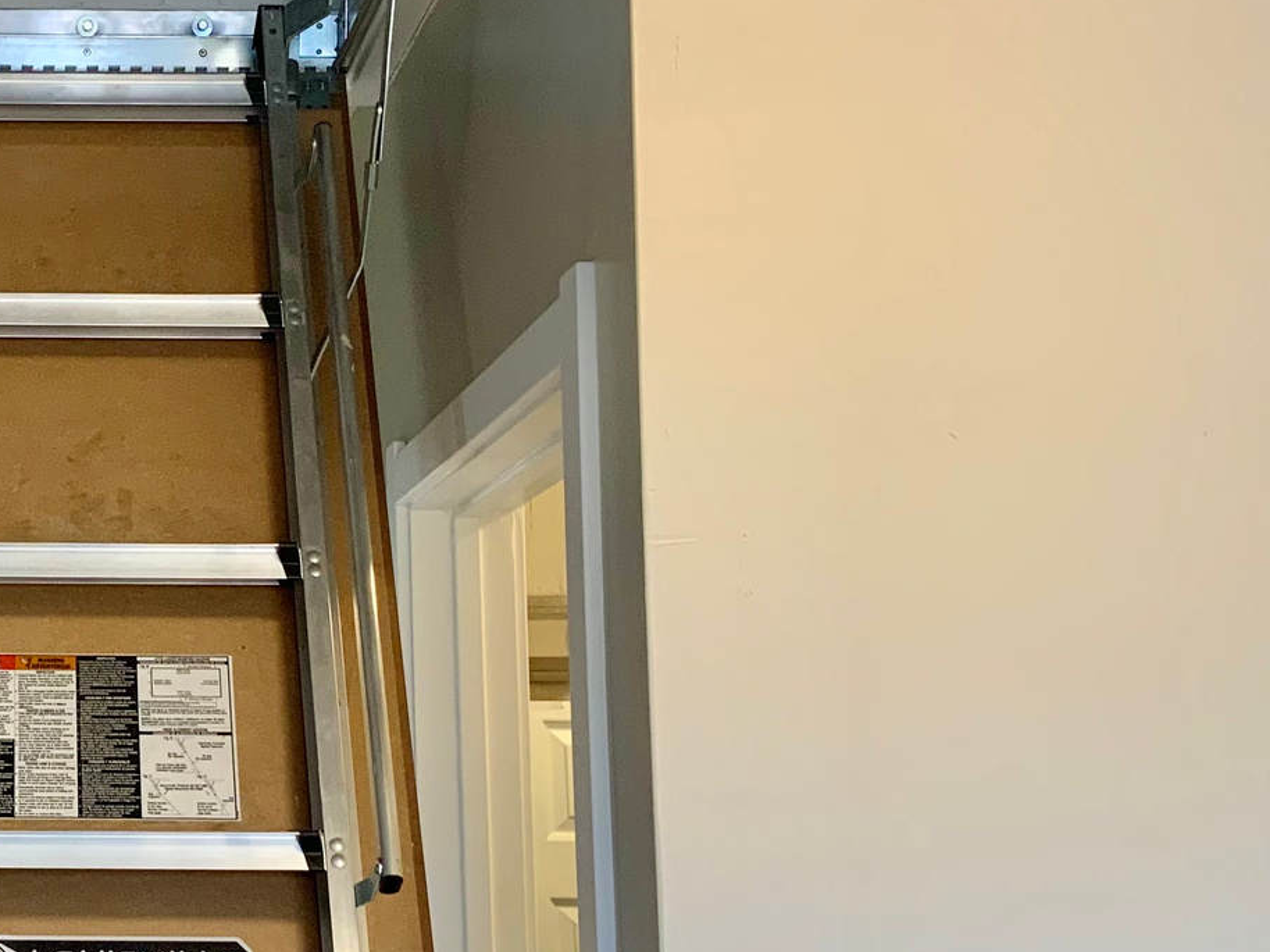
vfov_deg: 22.6
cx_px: 3
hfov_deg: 28.1
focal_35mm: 65
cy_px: 559
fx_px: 2384
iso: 64
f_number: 1.8
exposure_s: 1/60
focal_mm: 3
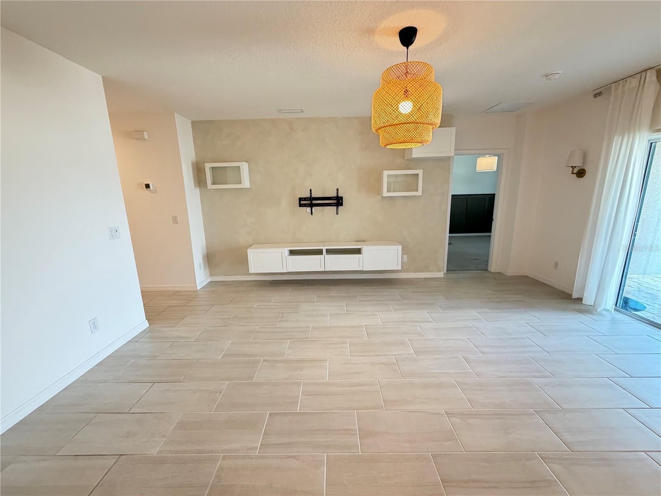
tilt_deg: -11.8
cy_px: 248
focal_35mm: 14
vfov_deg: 85.7
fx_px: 267
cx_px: 330
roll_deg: +1.6
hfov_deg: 102.1
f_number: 2.2
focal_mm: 2.22
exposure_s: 1/60
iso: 320
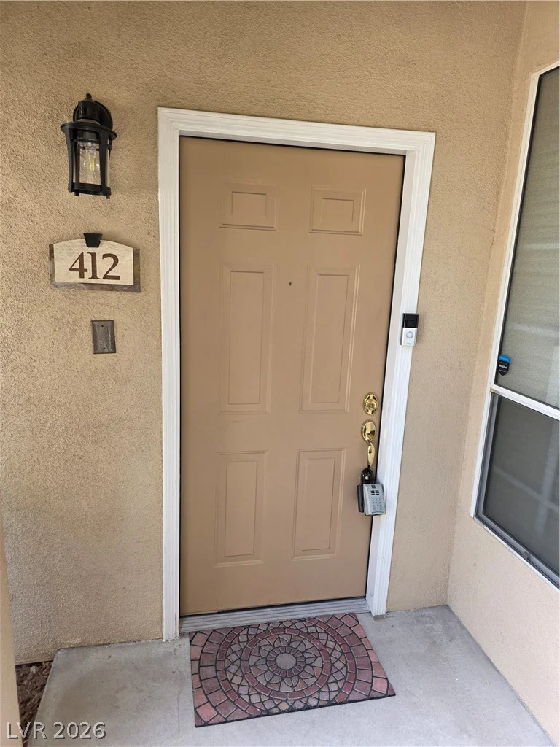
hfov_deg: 58.9
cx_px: 280
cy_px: 374
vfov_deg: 73.9
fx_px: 496
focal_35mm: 23
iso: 64
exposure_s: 1/180
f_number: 1.7
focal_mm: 6.3
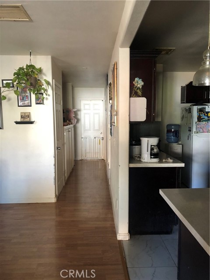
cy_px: 140
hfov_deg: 49.7
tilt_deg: -5.2
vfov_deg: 63.4
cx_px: 105
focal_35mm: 28
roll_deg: -1.1
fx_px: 226
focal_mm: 3.99
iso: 100
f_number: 1.8
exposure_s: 1/13
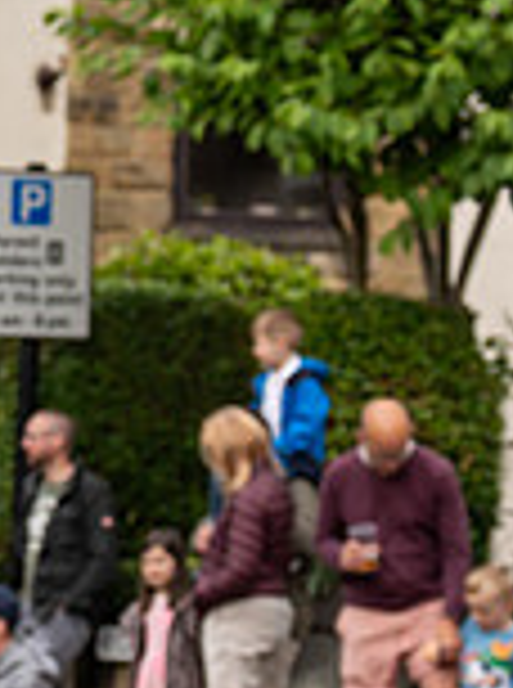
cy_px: 380
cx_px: -364
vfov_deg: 7.8
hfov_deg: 5.7
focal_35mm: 256
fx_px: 5080
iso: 400
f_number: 3.5
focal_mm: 70
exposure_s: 1/800
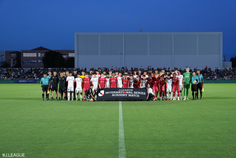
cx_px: 118
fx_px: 308
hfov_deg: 41.9
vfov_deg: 28.6
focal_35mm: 47
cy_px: 79
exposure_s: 1/250
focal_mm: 47
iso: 2000
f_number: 5.6
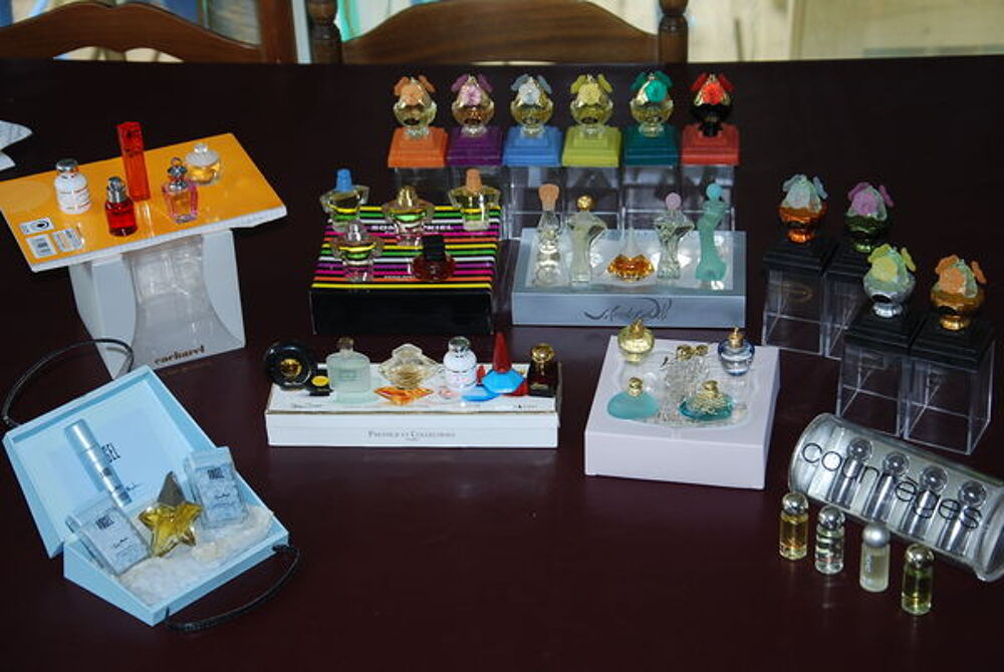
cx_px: 502
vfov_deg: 18.2
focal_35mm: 75
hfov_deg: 27.0
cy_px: 336
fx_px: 2095
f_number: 5
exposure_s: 1/60
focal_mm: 50
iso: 200
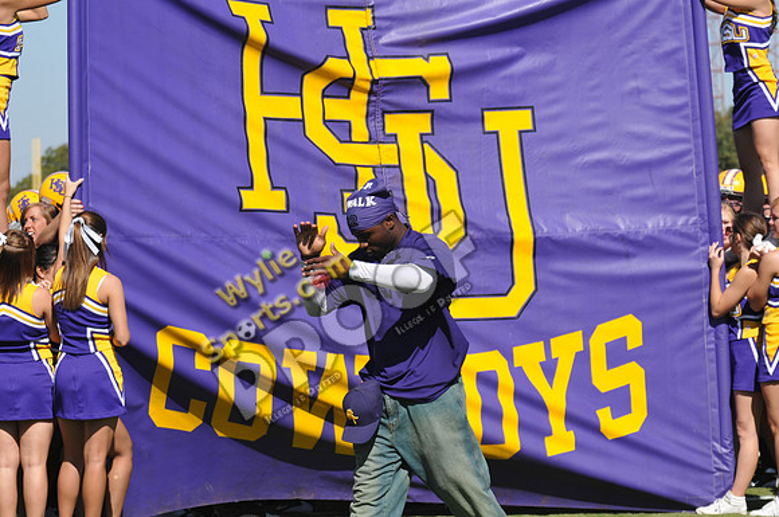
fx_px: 3890
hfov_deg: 11.4
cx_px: 390
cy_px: 258
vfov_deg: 7.6
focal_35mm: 180
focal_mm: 120
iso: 200
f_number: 6.3
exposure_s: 1/640
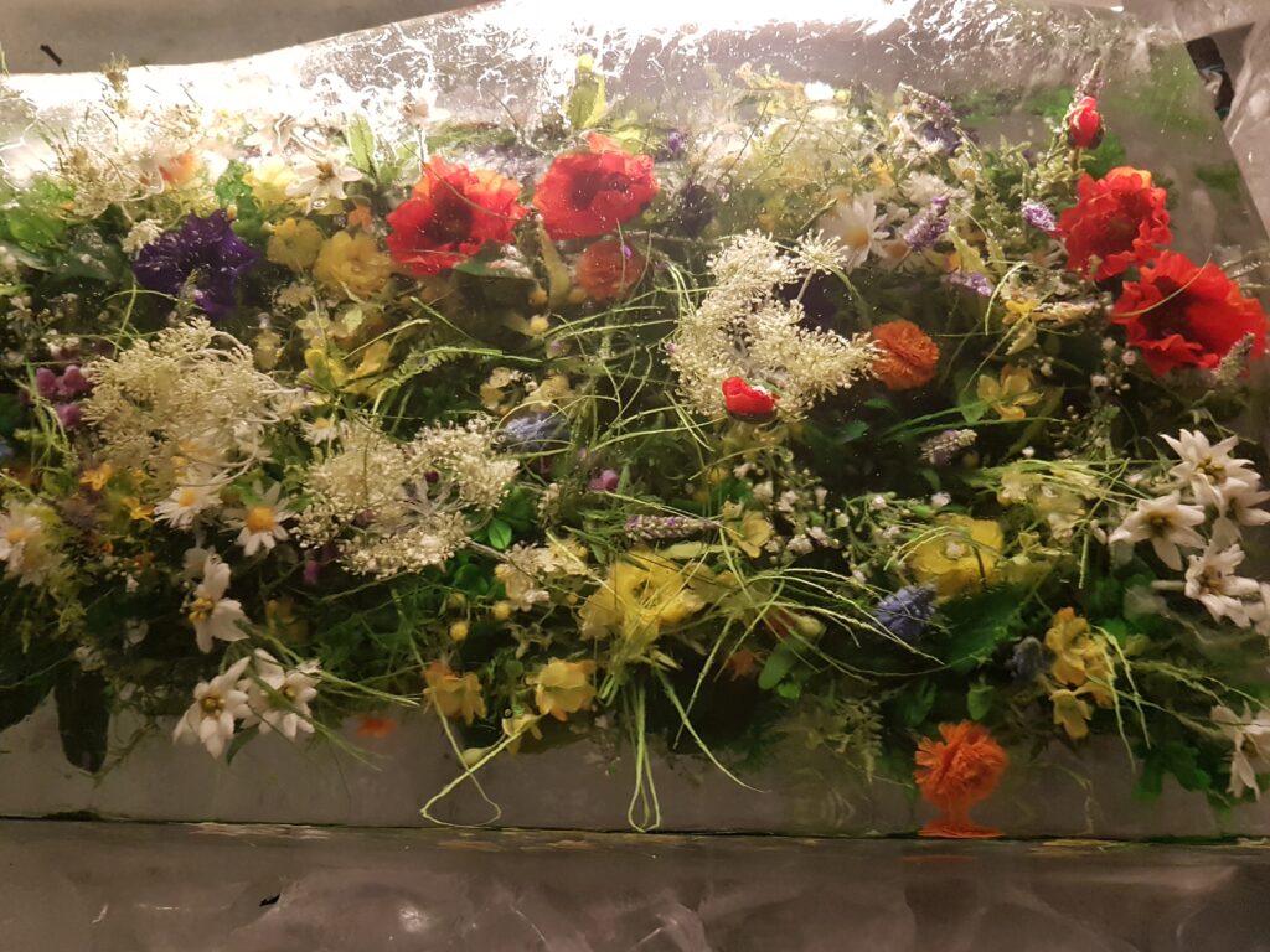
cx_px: 635
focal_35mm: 26
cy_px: 476
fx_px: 954
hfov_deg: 67.3
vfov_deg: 53.1
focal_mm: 4.2
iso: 200
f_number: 1.7
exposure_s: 1/33
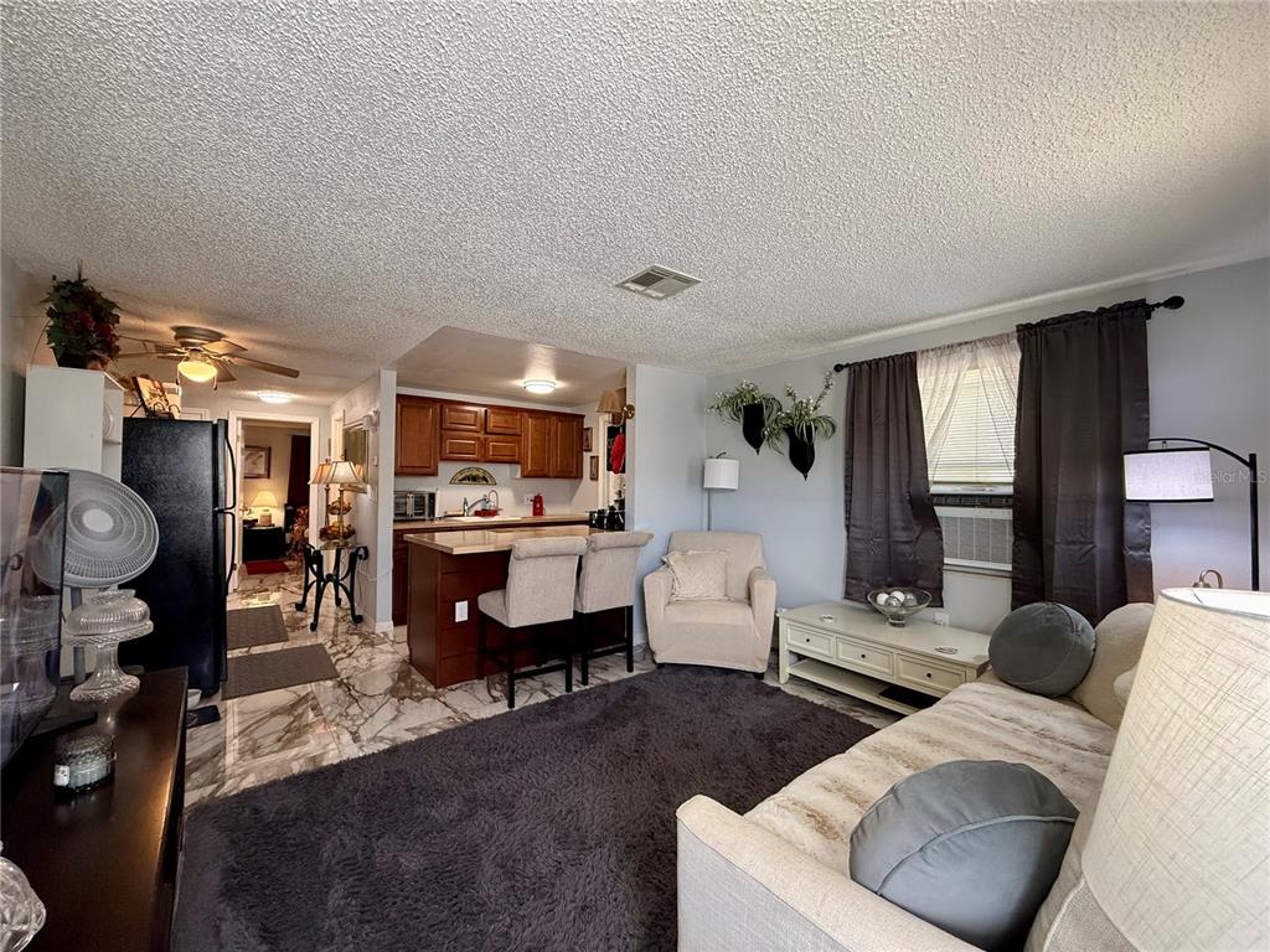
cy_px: 476
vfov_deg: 85.7
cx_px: 635
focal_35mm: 14
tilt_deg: +1.5
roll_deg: -0.5
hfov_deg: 102.1
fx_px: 514
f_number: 2.2
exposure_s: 1/120
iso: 320
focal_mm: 2.22
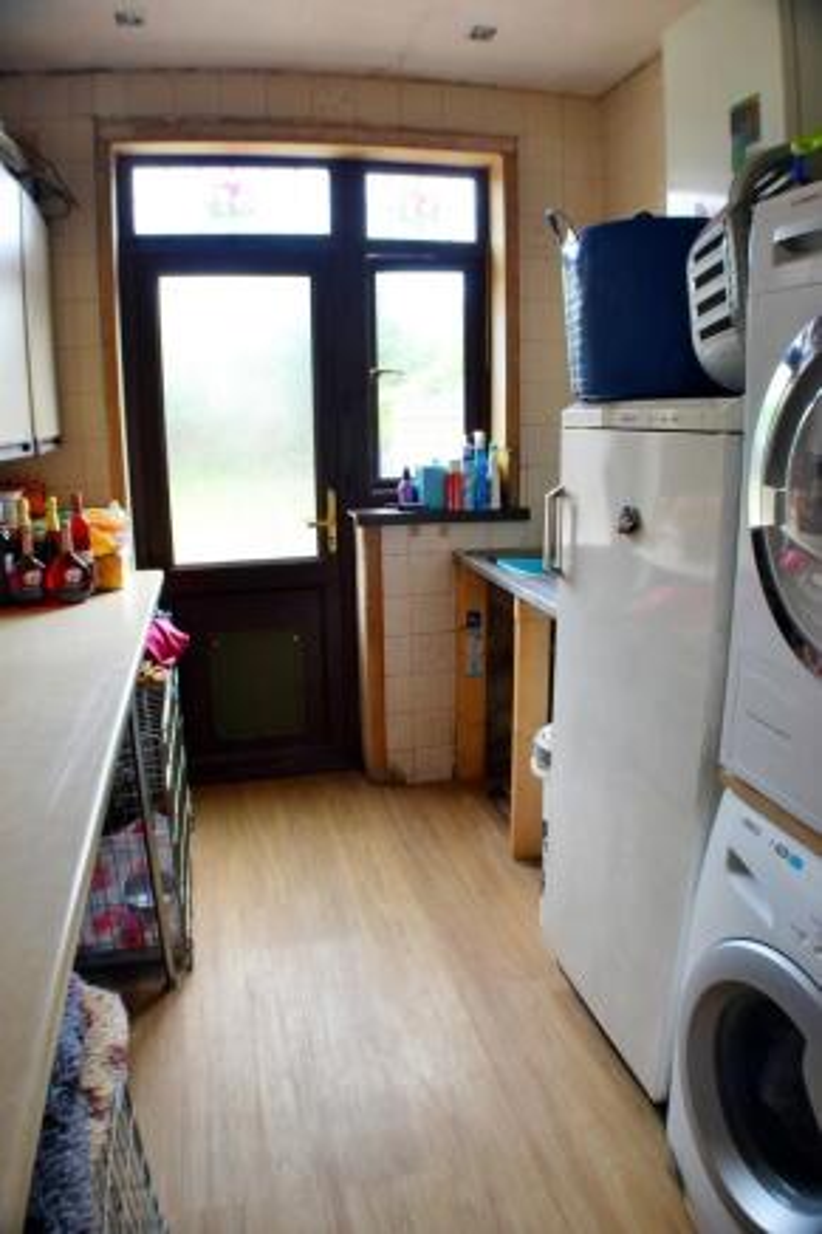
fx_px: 1028
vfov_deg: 61.9
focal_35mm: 30
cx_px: 411
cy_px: 617
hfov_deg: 43.6
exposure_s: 1/60
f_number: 5.6
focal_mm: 20
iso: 250
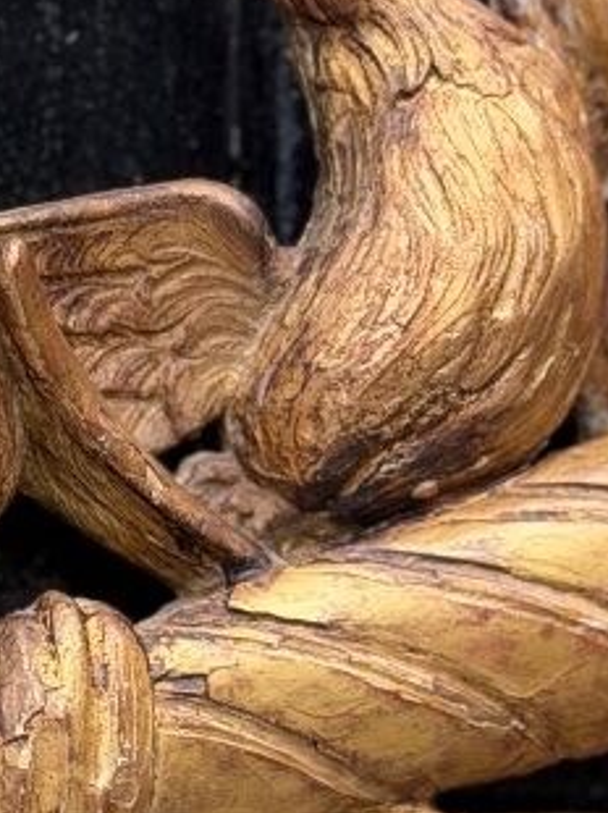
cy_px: 380
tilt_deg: +2.1
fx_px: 4362
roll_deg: -1.9
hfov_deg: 7.9
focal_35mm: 186
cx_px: -97
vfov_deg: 10.6
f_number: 1.78
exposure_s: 1/331
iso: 64
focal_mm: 6.76
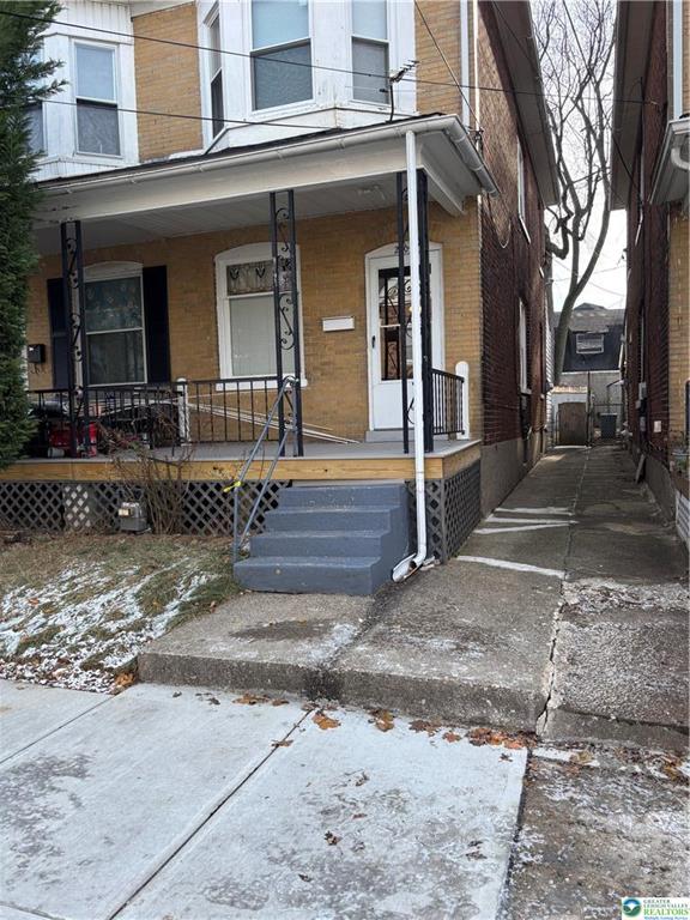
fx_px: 691
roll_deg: +0.7
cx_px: 345
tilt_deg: -1.6
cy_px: 460
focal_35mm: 26
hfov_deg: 53.1
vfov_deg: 67.3
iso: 50
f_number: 1.6
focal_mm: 5.96
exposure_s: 1/844
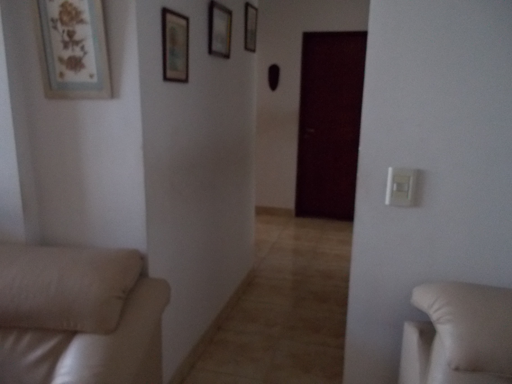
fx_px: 429
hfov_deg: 61.7
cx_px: 256
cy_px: 192
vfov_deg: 48.2
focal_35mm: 29
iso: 400
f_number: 3.3
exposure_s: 1/13
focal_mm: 4.1
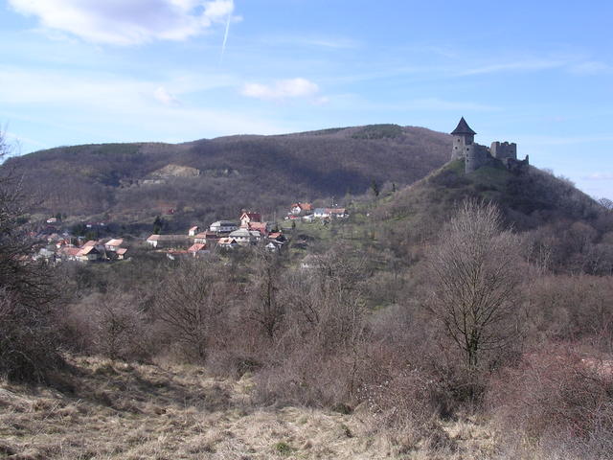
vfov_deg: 35.1
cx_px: 306
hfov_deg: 45.8
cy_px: 230
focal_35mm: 41
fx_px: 726
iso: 100
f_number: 5.8
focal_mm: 6.2
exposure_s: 1/197
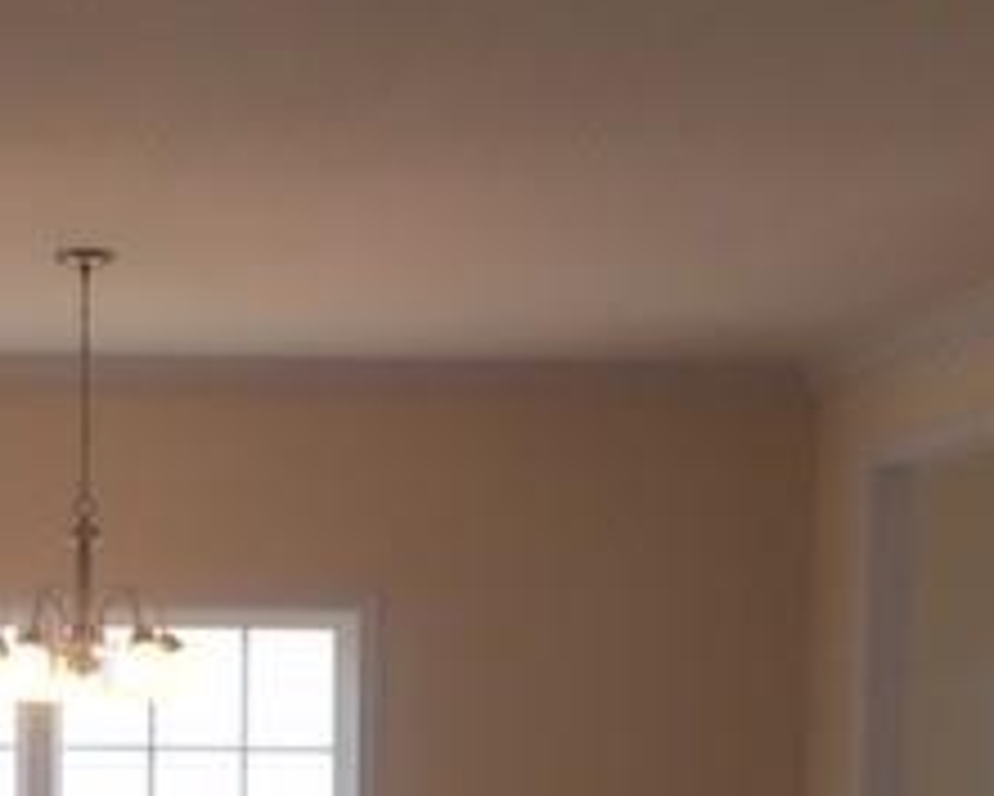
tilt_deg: -5.2
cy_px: 913
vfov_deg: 17.9
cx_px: 31
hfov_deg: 22.5
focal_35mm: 82
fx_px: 2413
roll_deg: +0.7
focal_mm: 4.15
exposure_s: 1/120
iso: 50
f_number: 2.2
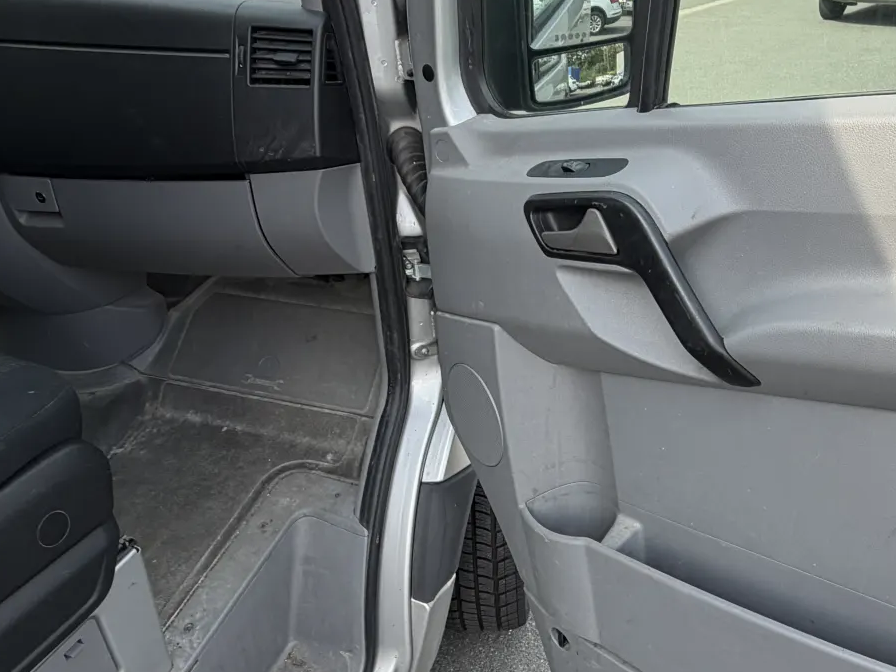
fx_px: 777
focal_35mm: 30
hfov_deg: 59.5
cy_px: 419
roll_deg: +1.3
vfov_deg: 46.4
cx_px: 535
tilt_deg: -36.2
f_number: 2.2
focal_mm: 2.22
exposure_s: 1/347
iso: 50
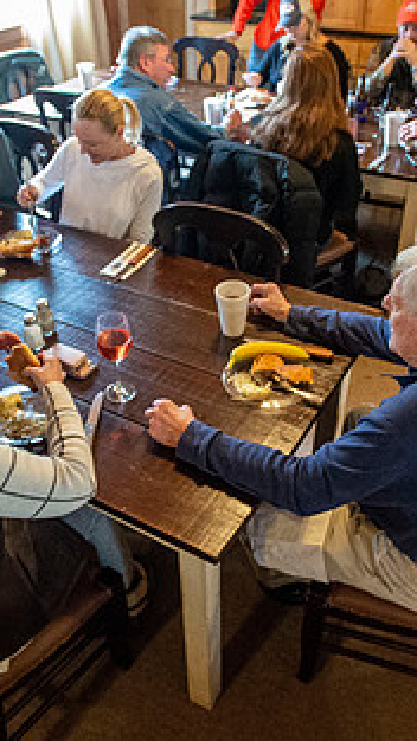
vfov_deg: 59.5
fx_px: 649
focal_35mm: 33
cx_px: 187
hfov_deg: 35.6
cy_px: 350
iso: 12800
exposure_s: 1/200
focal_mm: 17
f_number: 2.8
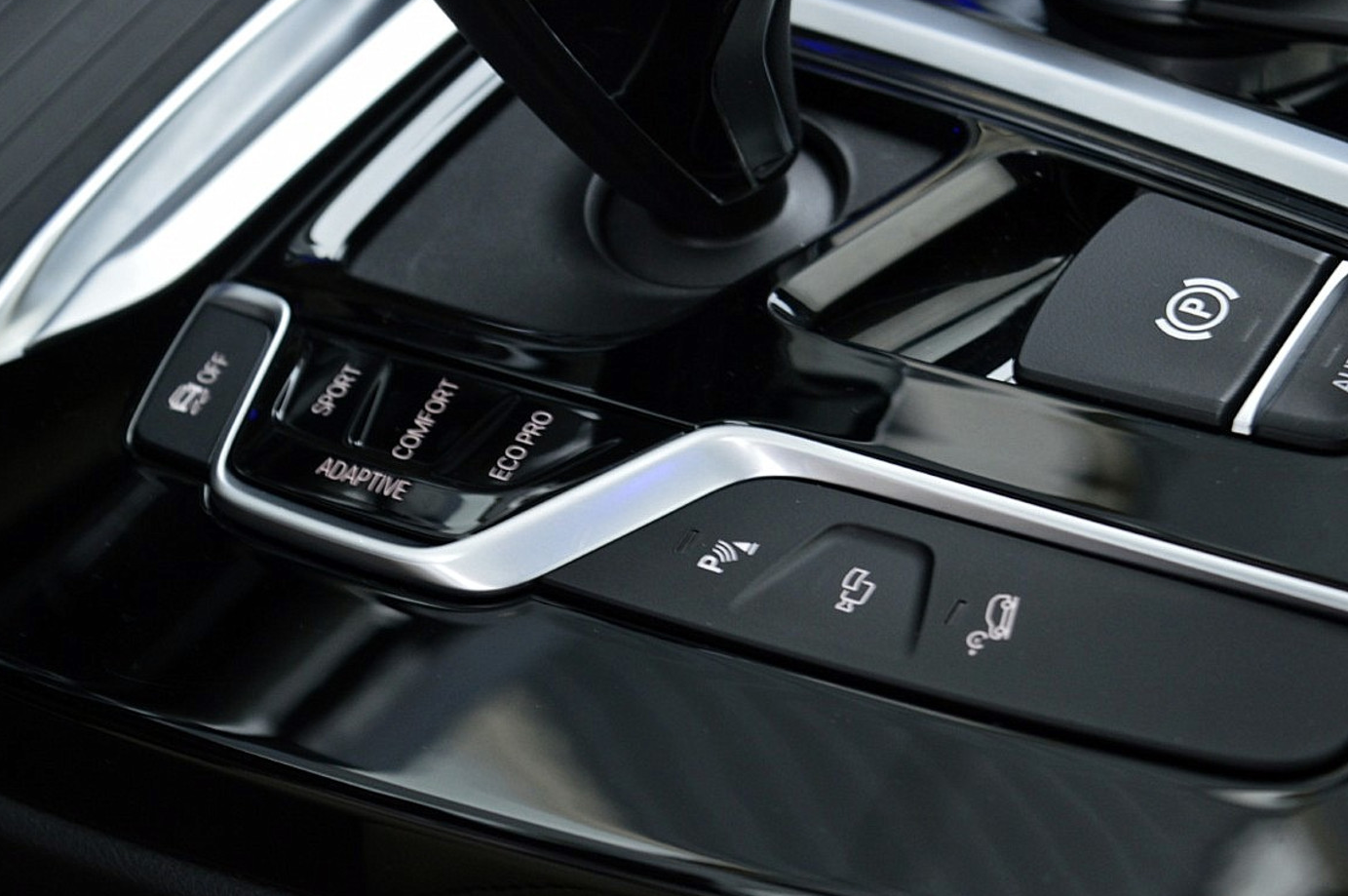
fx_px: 3123
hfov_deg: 24.4
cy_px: 447
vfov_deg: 16.3
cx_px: 670
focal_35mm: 84
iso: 800
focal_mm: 55
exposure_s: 1/40
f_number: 5.6
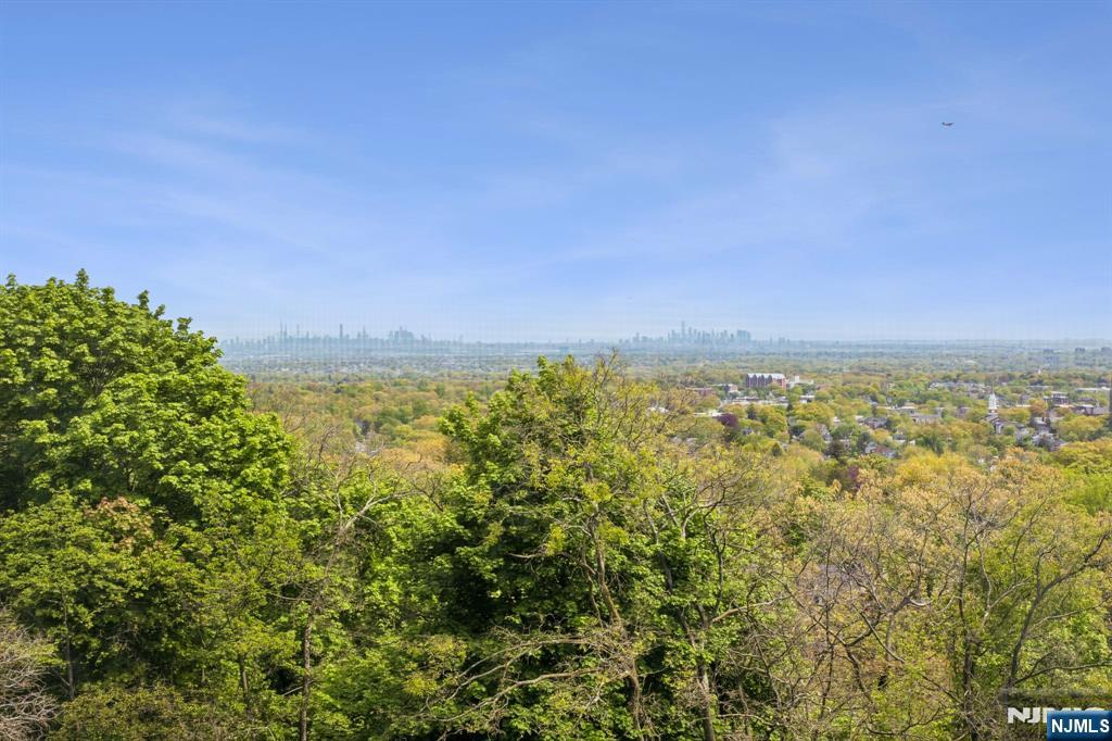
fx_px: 1297
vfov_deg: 31.9
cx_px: 556
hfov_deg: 46.4
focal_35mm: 42
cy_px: 370
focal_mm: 28
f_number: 8
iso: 200
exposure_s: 1/400
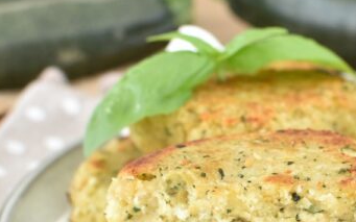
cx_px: 355
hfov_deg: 18.0
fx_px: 1097
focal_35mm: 113
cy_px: 206
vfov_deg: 11.5
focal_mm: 35
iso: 800
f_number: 5.6
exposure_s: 1/15
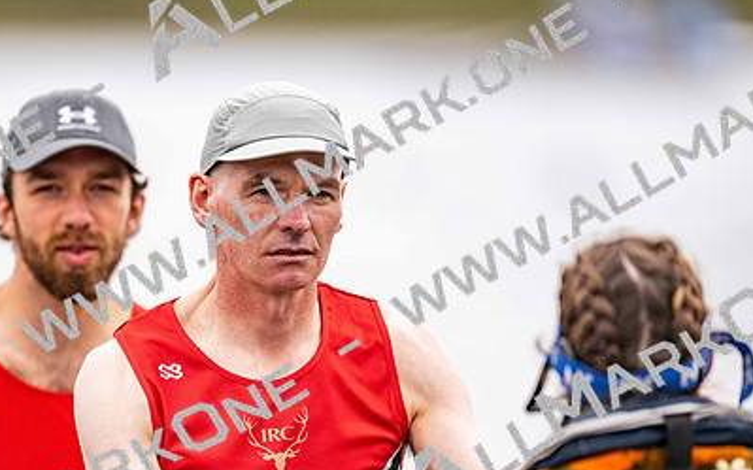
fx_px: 18257
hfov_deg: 2.4
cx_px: 253
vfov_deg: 1.5
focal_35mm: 890
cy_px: 358
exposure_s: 1/2500
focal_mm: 600
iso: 1600
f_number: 4
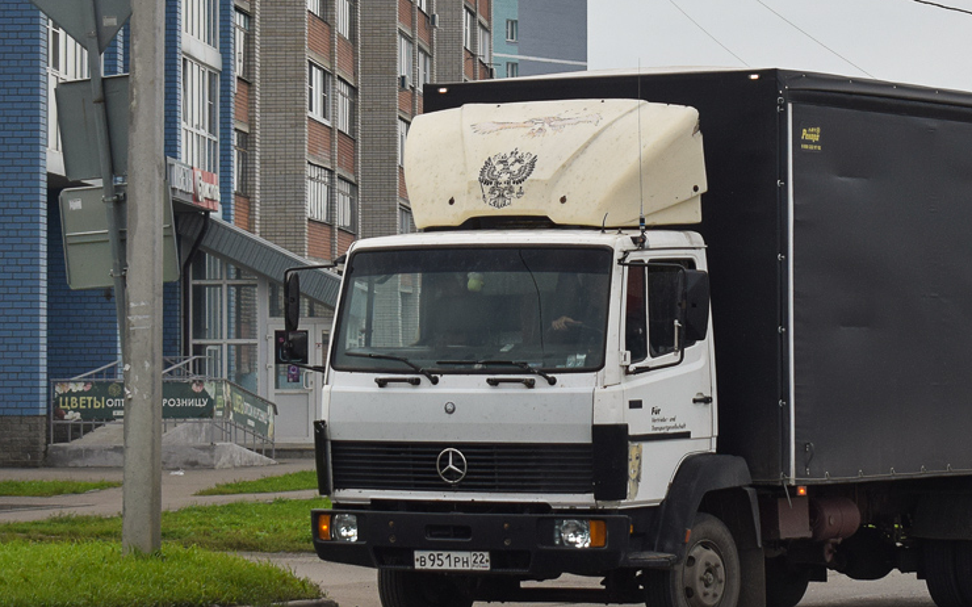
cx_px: 649
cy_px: 235
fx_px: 3151
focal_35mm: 119
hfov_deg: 17.5
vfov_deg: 11.0
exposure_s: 1/1000
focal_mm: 48
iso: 400
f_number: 6.3
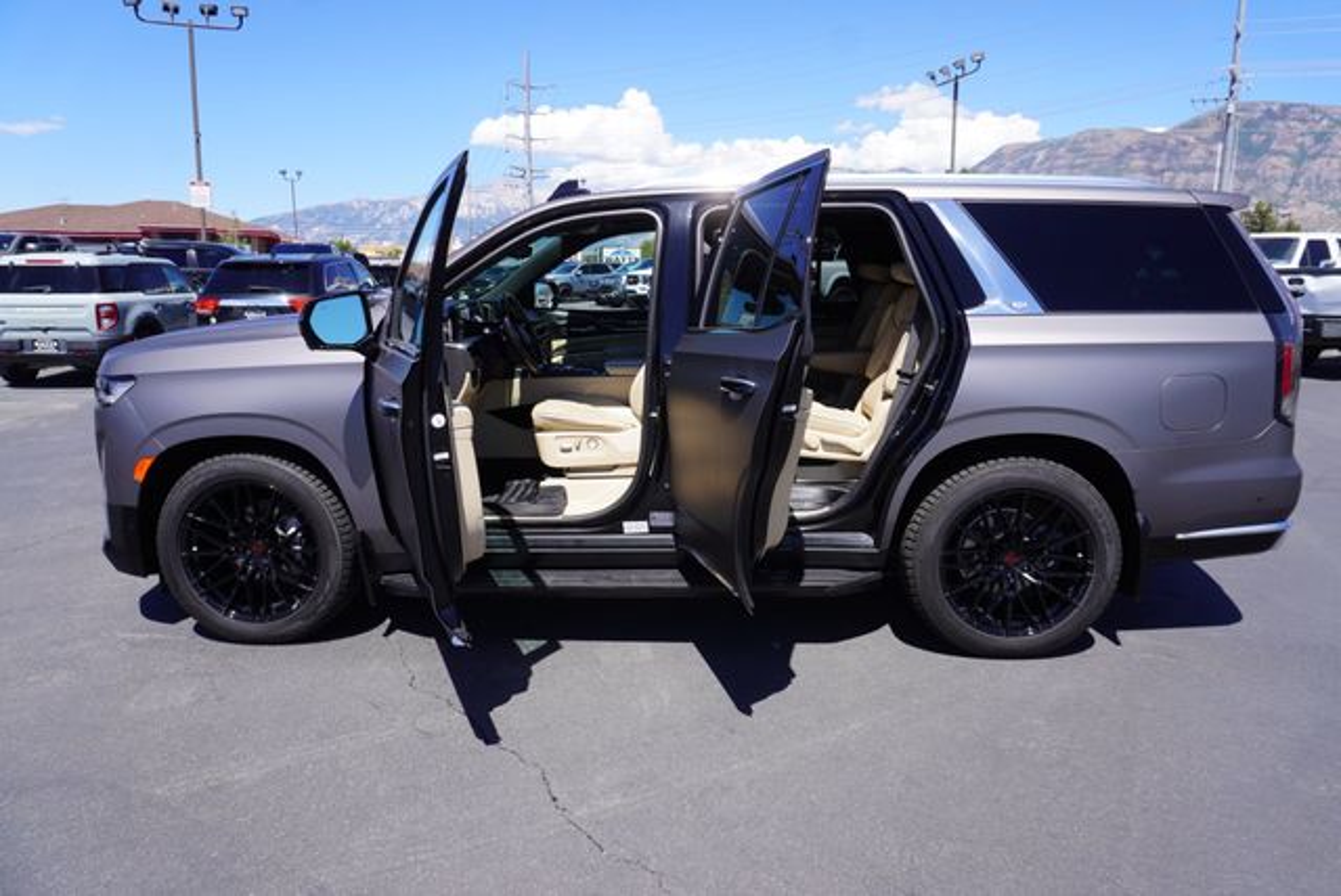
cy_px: 448
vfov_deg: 53.2
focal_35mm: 24
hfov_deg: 73.7
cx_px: 670
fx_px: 895
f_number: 7.1
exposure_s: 1/200
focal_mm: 16
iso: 100
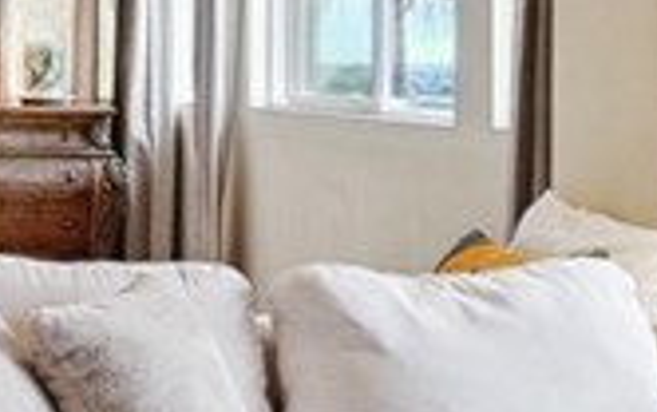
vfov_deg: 12.2
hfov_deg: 16.6
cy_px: 69
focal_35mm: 107
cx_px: -487
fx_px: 1917
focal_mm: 17
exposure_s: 1/20
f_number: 8
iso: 400
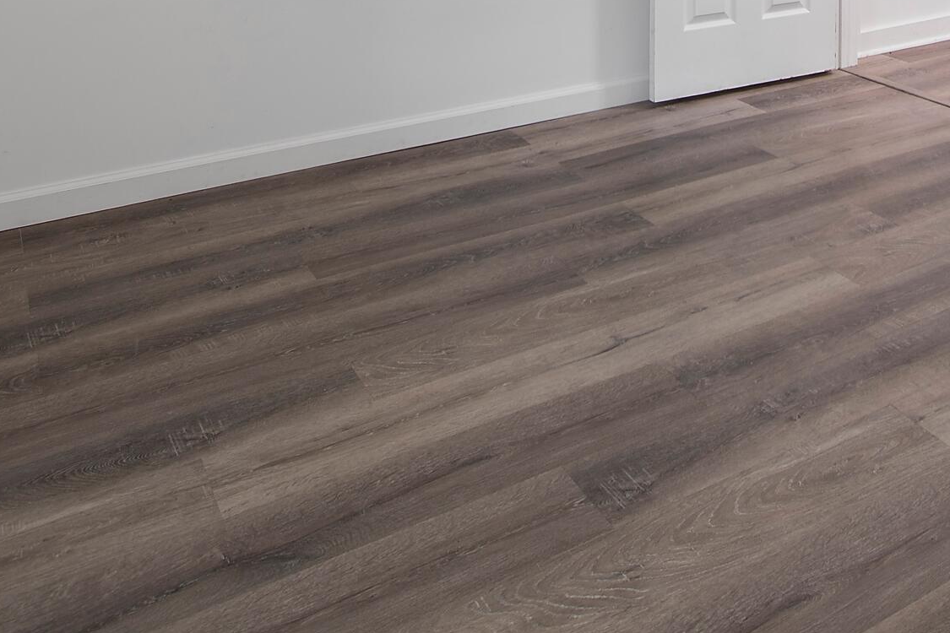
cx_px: 784
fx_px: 1055
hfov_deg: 45.5
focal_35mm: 40
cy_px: -208
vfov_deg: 27.4
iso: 100
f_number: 4.5
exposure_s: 1/3
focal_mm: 10
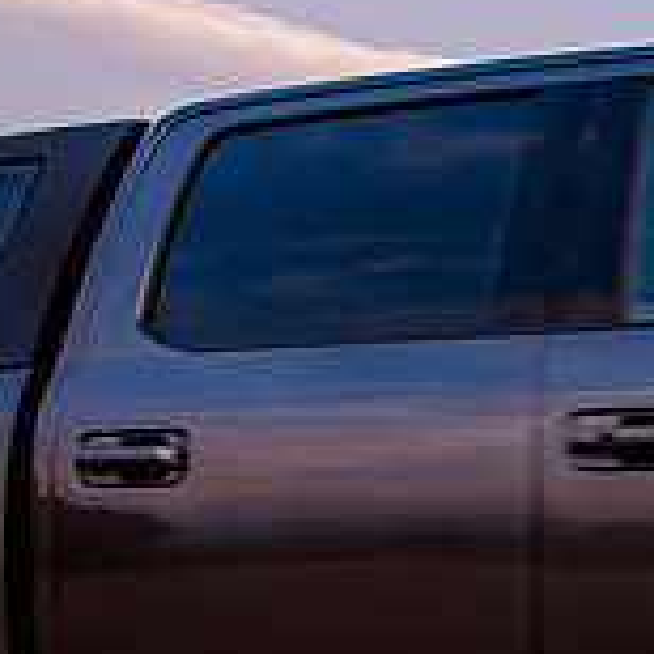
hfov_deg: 20.2
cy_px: 552
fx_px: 1646
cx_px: 892
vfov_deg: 22.1
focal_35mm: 77
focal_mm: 24
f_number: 5
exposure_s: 1/80
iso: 125
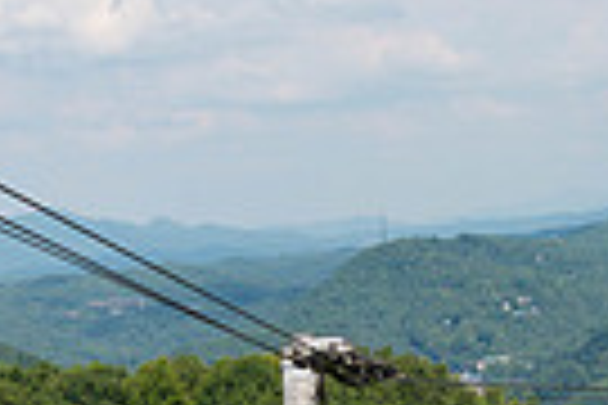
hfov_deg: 12.6
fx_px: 2753
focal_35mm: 163
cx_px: 432
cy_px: 493
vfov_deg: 8.3
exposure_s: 1/250
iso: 100
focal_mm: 38
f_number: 8
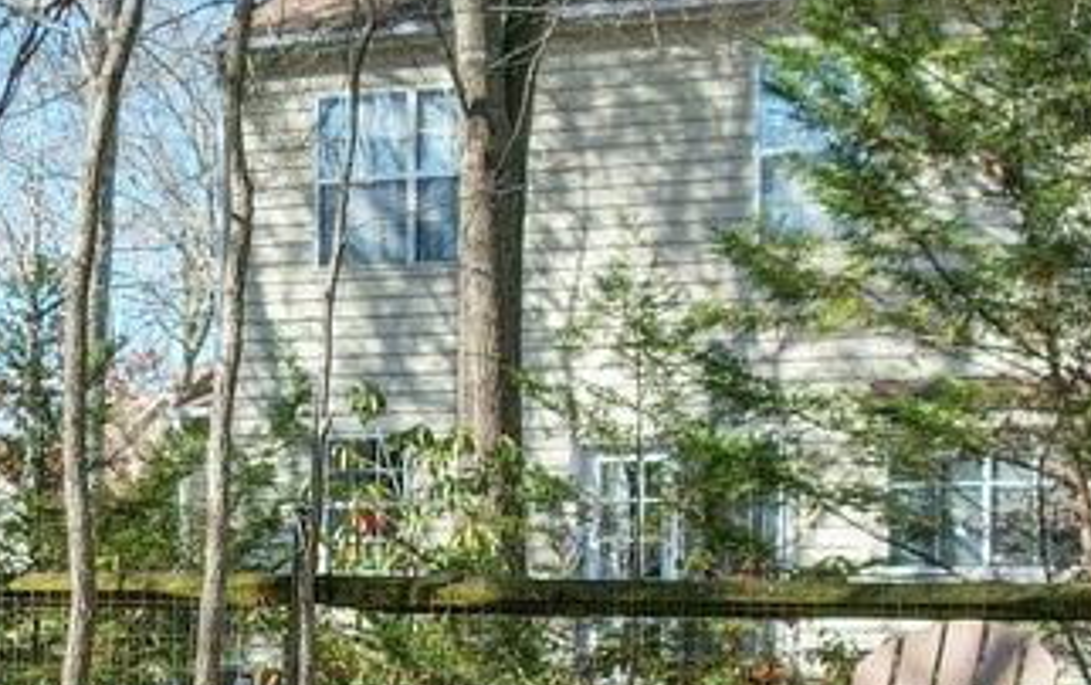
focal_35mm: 89
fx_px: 2649
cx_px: 224
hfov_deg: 23.0
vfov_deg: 14.6
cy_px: 605
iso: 140
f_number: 2.8
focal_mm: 8.38
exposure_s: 1/160
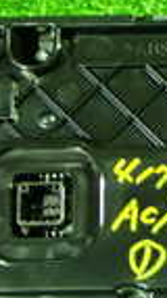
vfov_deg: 12.4
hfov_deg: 6.8
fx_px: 1375
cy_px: 125
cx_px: 305
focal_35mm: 174
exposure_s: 1/15
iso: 800
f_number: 2.7
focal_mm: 6.83
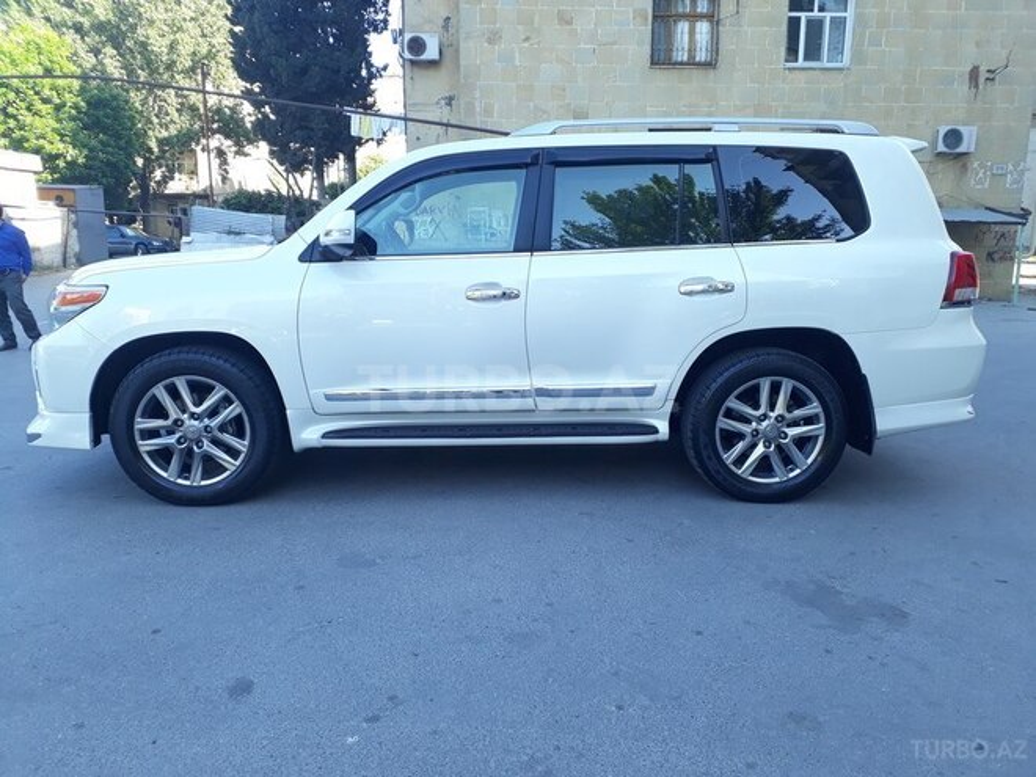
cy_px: 388
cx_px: 518
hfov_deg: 65.3
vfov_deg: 51.4
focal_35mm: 27
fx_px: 808
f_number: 1.9
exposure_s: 1/130
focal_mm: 3.6
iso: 40
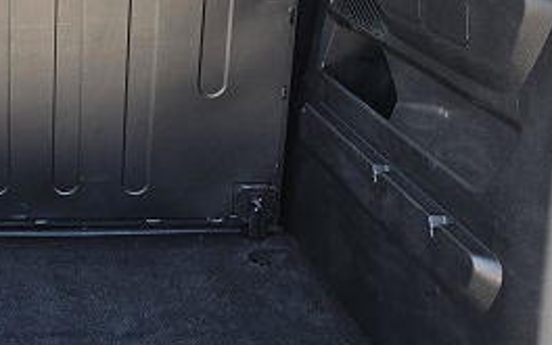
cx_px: -29
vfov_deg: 17.4
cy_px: 42
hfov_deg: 26.1
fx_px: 1113
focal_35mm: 74
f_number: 1.4
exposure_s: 1/359
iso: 20
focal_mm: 6.5
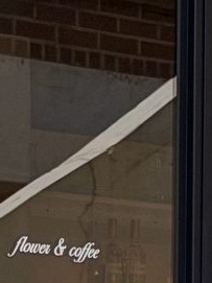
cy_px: 634
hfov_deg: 4.1
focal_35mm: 354
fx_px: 2893
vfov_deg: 5.4
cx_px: 420
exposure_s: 1/578
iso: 64
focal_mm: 6.76
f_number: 1.78
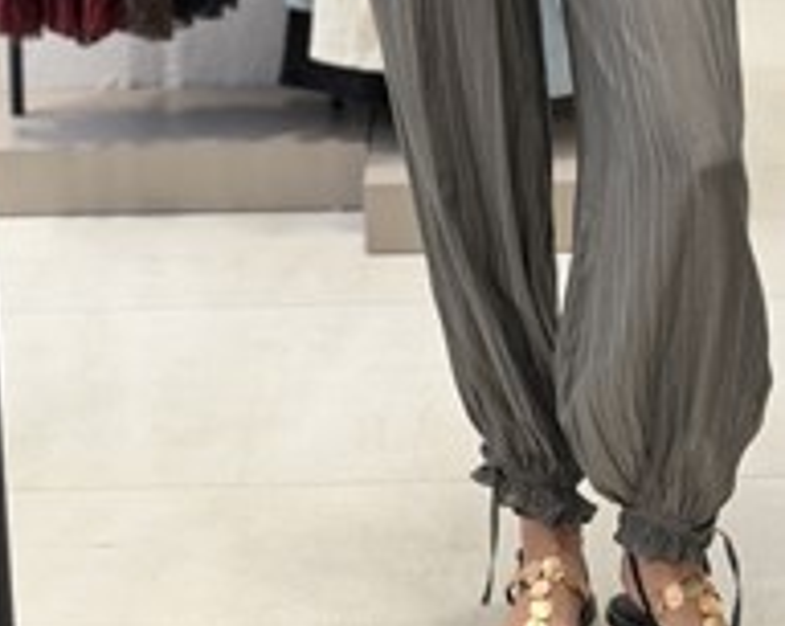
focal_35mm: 109
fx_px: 2529
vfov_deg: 13.4
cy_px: -274
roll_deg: +0.6
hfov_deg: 17.6
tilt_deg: -23.6
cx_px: 444
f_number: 1.78
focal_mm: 6.76
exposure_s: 1/100
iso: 64
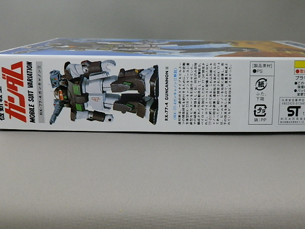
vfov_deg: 33.6
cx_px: 170
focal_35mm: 43
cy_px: 116
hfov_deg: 43.8
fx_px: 379
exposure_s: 1/13
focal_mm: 6.67
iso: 200
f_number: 3.5
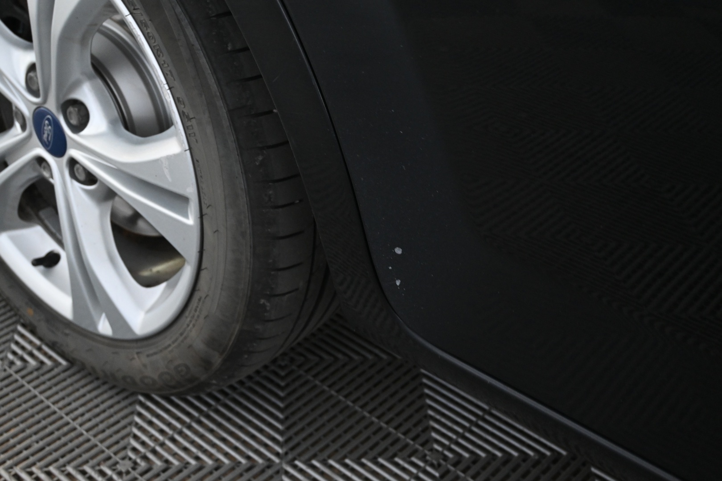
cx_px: 361
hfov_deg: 43.0
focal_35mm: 46
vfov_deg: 29.4
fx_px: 917
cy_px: 240
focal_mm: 30.5
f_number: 4.8
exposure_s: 1/50
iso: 2200
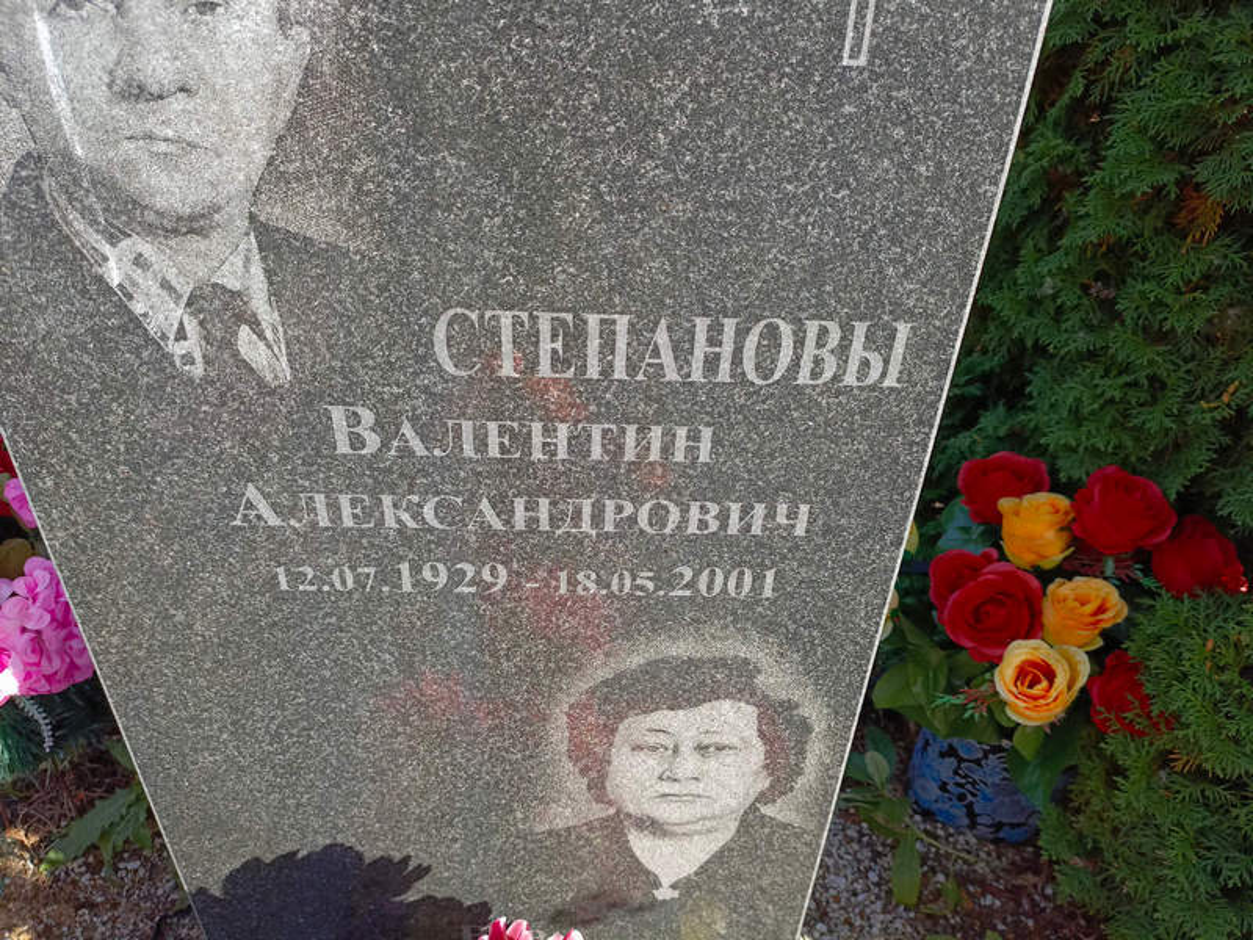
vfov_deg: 54.9
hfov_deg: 69.4
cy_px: 470
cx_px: 626
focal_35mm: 25
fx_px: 905
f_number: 1.69
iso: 112
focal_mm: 4.76
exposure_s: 1/450
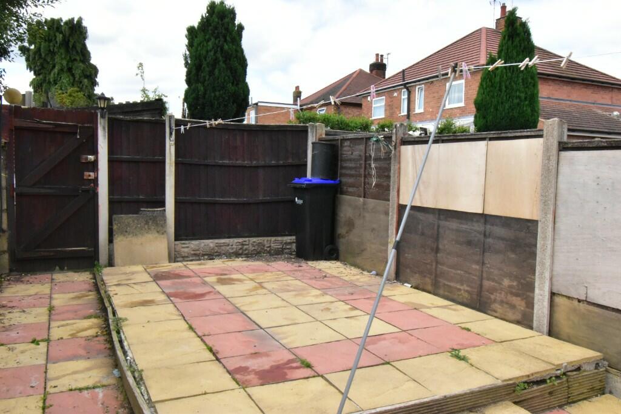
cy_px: 207
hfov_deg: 61.9
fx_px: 518
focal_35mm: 30
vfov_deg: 43.6
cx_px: 310
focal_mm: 20
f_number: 29
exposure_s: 1/200
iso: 2800
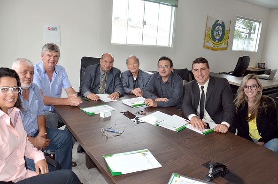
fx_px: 208
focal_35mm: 27
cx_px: 139
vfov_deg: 47.7
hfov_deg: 67.5
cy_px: 92
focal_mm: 18
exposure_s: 1/125
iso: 200
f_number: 3.5
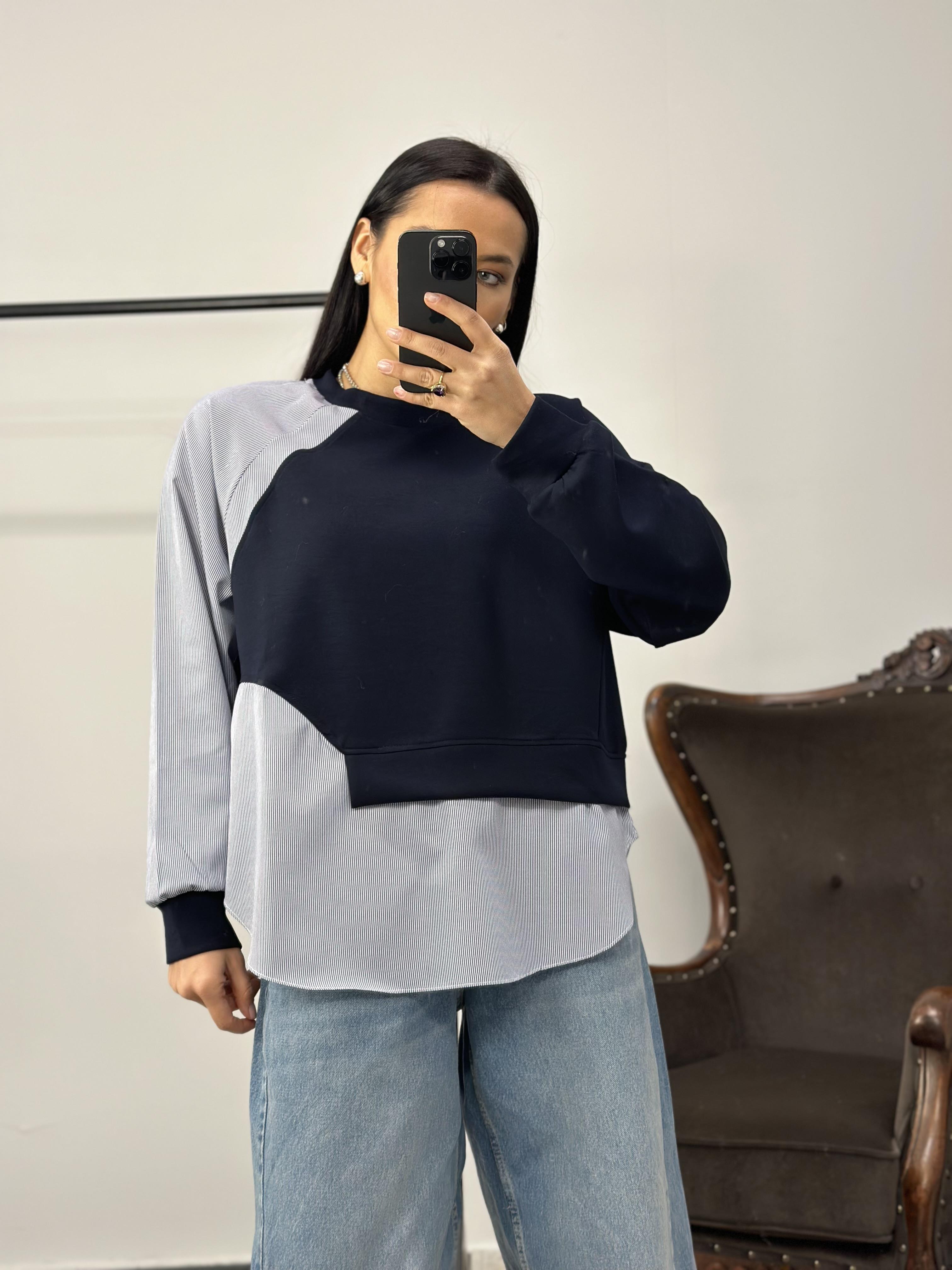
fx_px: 1760
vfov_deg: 39.7
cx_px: 476
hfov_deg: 30.3
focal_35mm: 48
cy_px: 635
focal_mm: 6.86
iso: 80
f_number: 1.78
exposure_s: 1/50
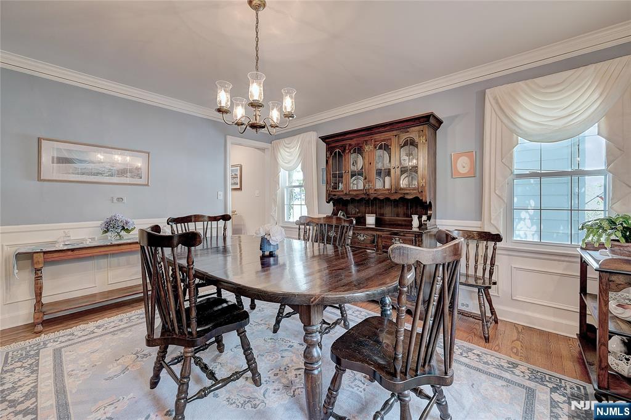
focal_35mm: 14
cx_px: 316
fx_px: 245
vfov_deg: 81.2
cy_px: 210
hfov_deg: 104.3
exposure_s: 1/10
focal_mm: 14
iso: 500
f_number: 8
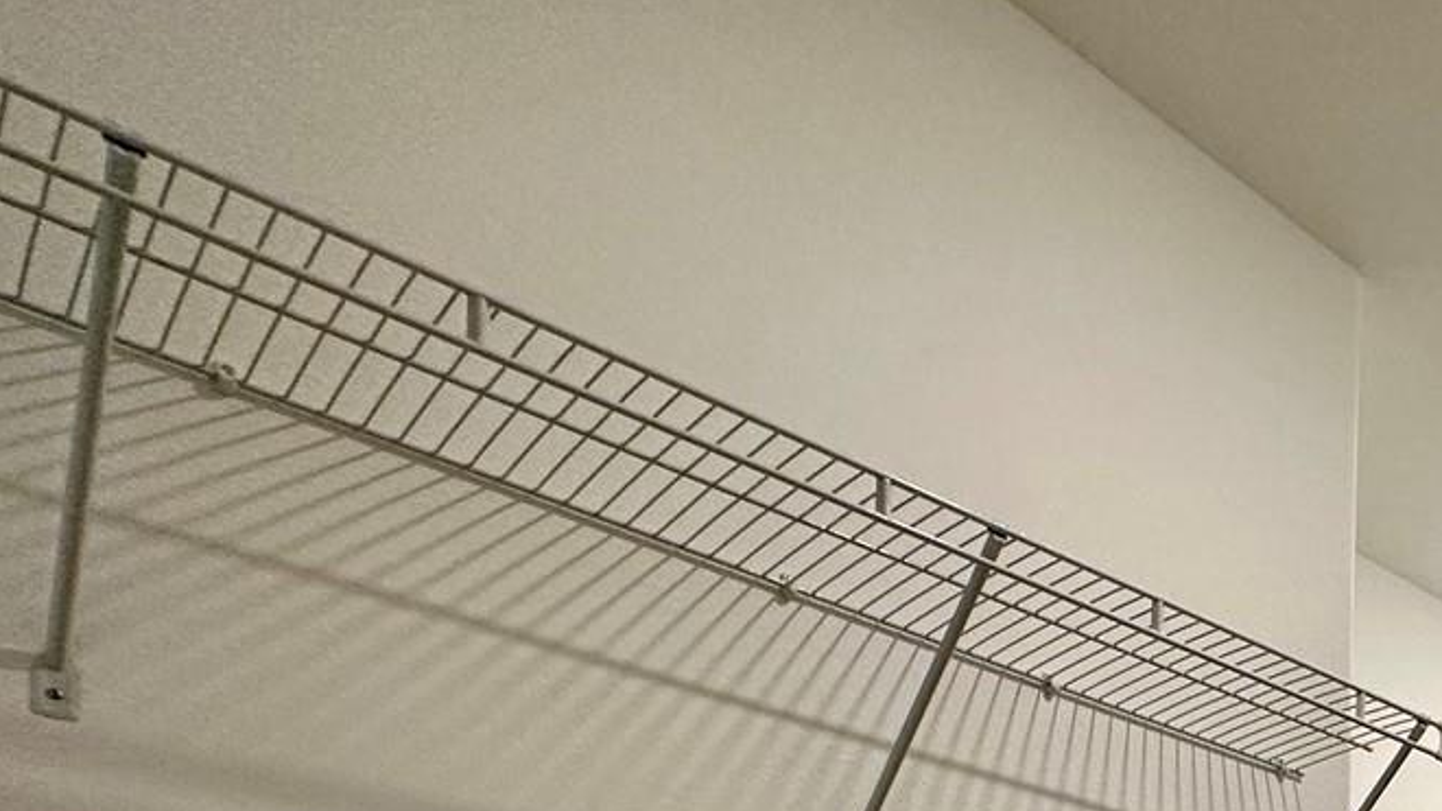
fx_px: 1415
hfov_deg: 42.1
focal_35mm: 37
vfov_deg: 24.4
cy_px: 1239
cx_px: 1604
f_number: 2.2
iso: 200
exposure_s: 1/120
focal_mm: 2.22
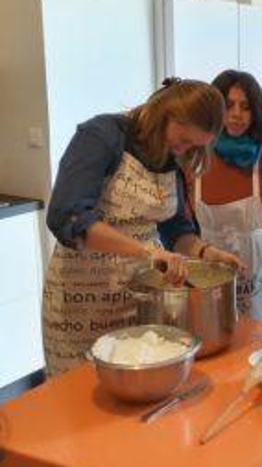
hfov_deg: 18.7
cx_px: 402
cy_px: 200
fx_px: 693
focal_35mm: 56
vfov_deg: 37.2
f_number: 1.5
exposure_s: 1/50
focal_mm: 4.3
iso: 250
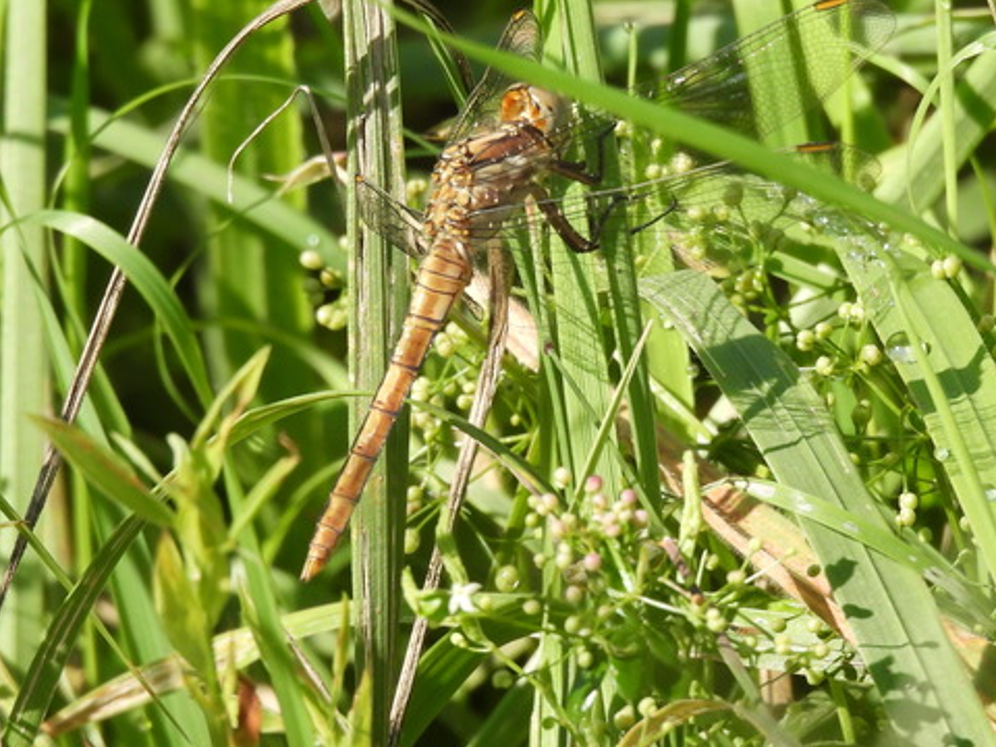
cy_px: 249
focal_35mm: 1243
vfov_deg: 1.2
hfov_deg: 1.6
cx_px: 507
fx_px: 35765
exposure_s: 1/320
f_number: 5.6
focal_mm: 125
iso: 100
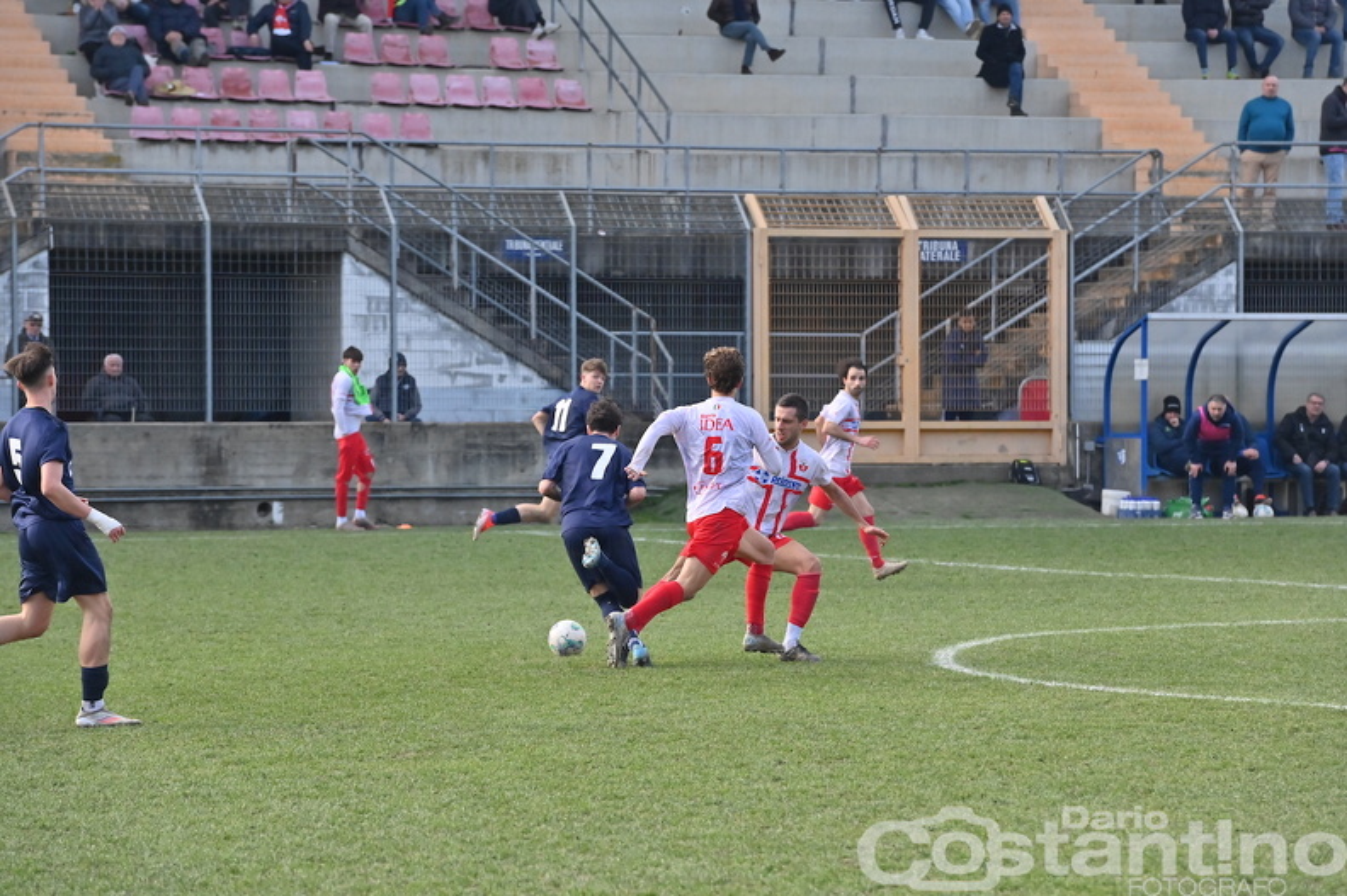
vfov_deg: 7.0
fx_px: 7291
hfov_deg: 10.6
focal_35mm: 195
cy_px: 448
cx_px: 674
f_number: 8
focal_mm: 195
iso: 2000
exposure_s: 1/2500
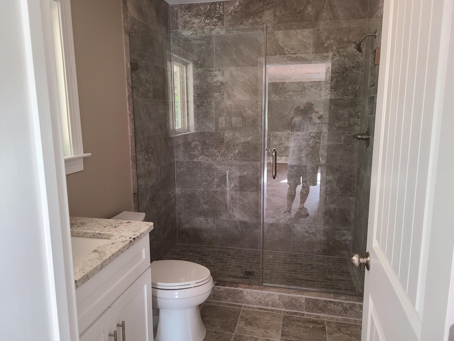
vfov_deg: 53.1
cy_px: 170
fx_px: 341
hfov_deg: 67.3
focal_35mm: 26
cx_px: 227
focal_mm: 5.4
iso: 320
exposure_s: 1/39
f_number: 1.8
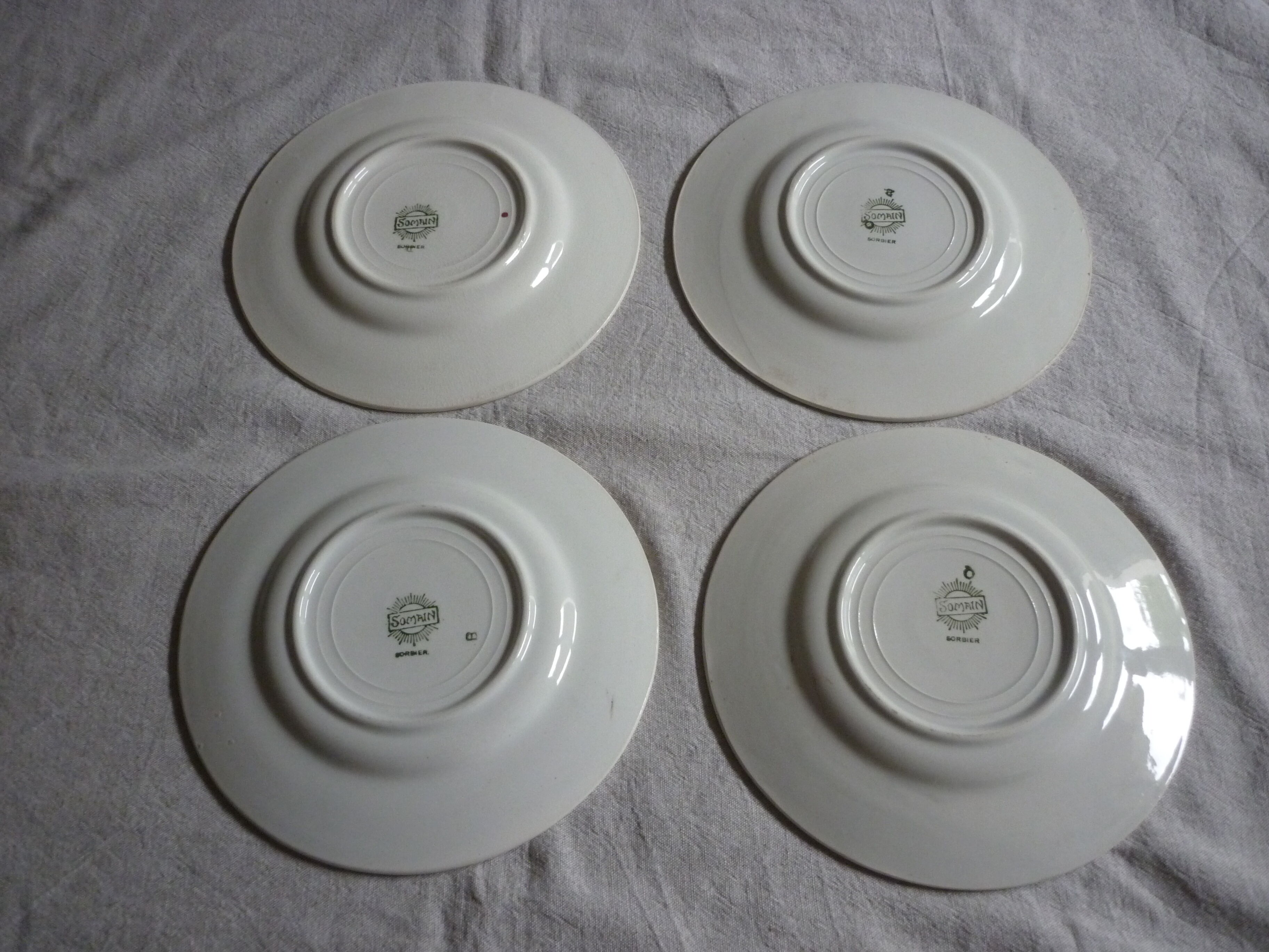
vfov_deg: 42.9
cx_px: 634
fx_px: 1210
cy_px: 476
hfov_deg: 55.4
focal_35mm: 33
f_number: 2.8
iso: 320
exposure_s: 1/30
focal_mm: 5.5
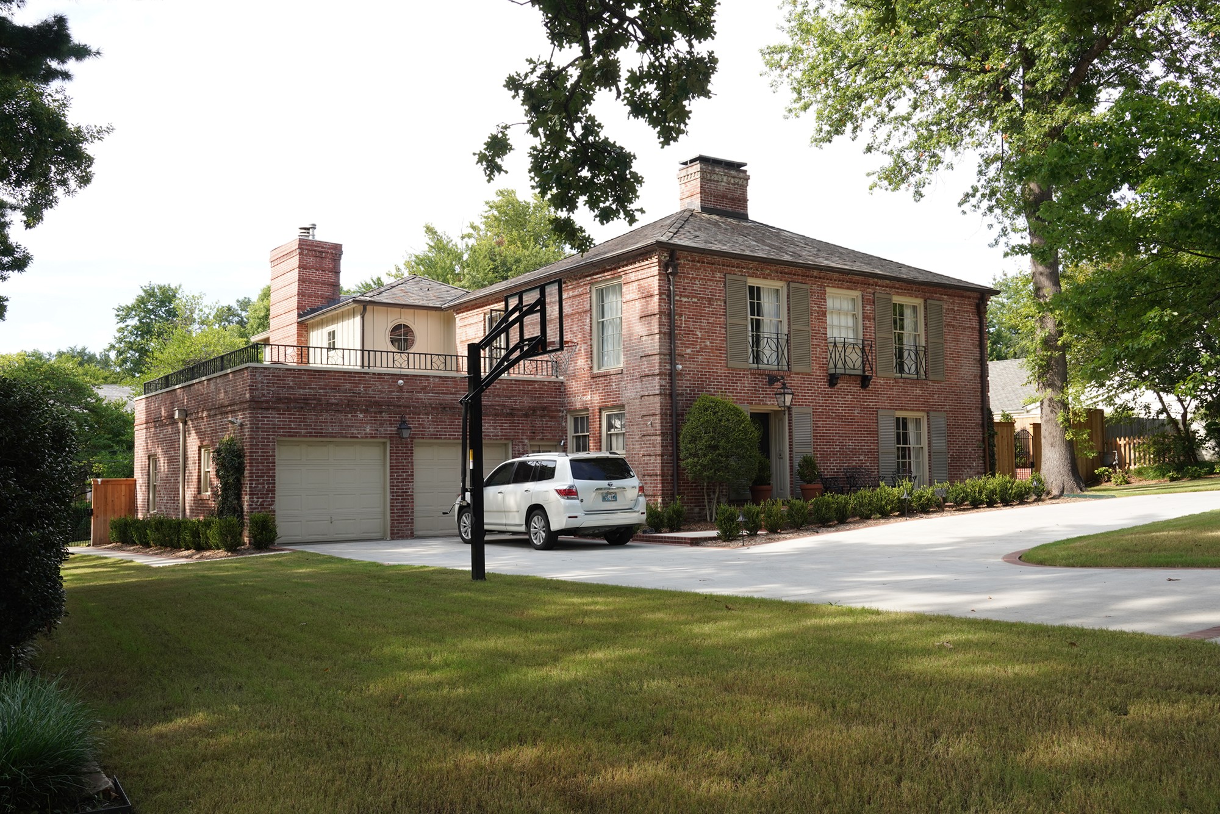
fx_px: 1118
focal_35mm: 33
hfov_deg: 57.2
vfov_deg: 40.0
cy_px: 407
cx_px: 610
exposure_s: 1/100
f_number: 13
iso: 400
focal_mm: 33
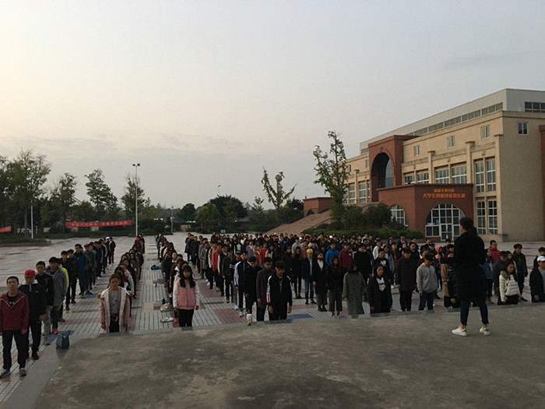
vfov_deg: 48.2
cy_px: 204
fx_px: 457
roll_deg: +0.8
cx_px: 272
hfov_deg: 61.7
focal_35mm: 29
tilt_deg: +3.5
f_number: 2.2
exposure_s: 1/10
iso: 80
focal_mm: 4.15
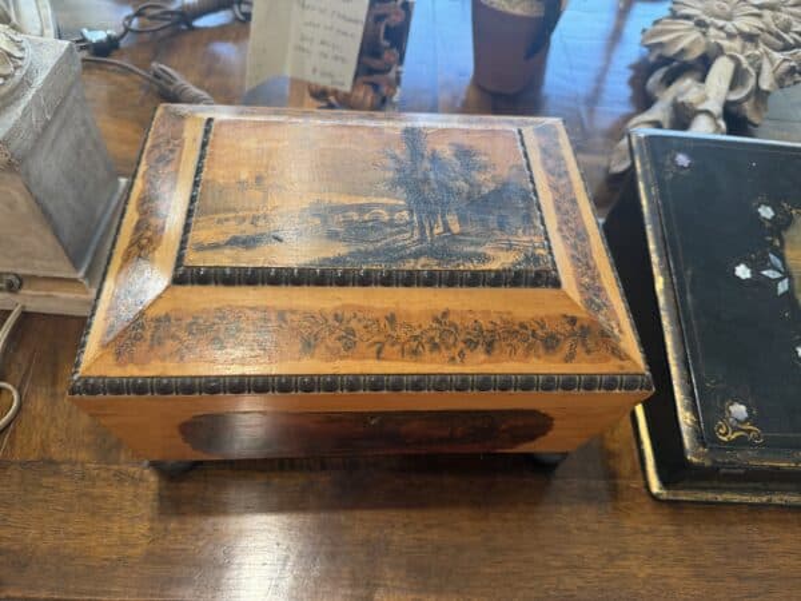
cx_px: 400
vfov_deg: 56.8
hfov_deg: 71.6
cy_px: 300
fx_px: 555
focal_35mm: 24
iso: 160
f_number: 1.78
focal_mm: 6.76
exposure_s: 1/120
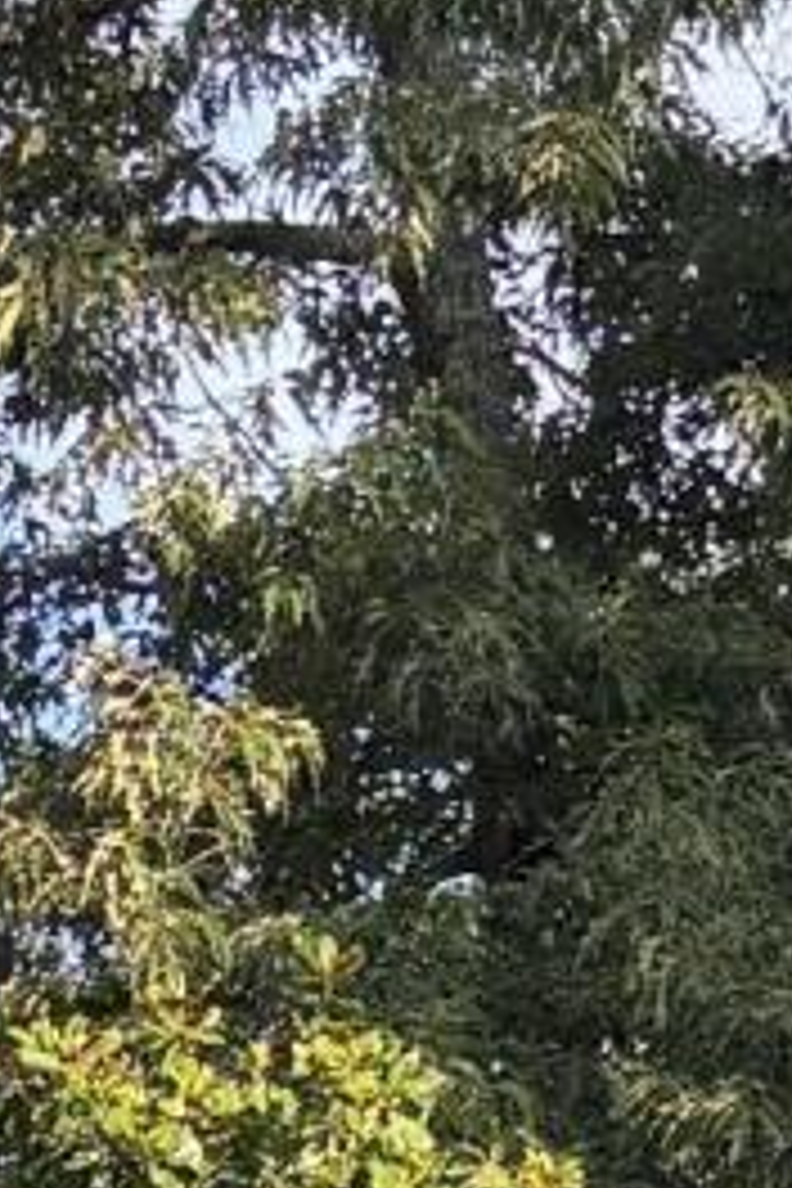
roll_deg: -2.1
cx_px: -428
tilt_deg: -4.7
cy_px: 3456
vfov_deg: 8.5
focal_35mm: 205
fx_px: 6764
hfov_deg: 6.6
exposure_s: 1/348
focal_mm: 5.96
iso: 50
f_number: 1.6
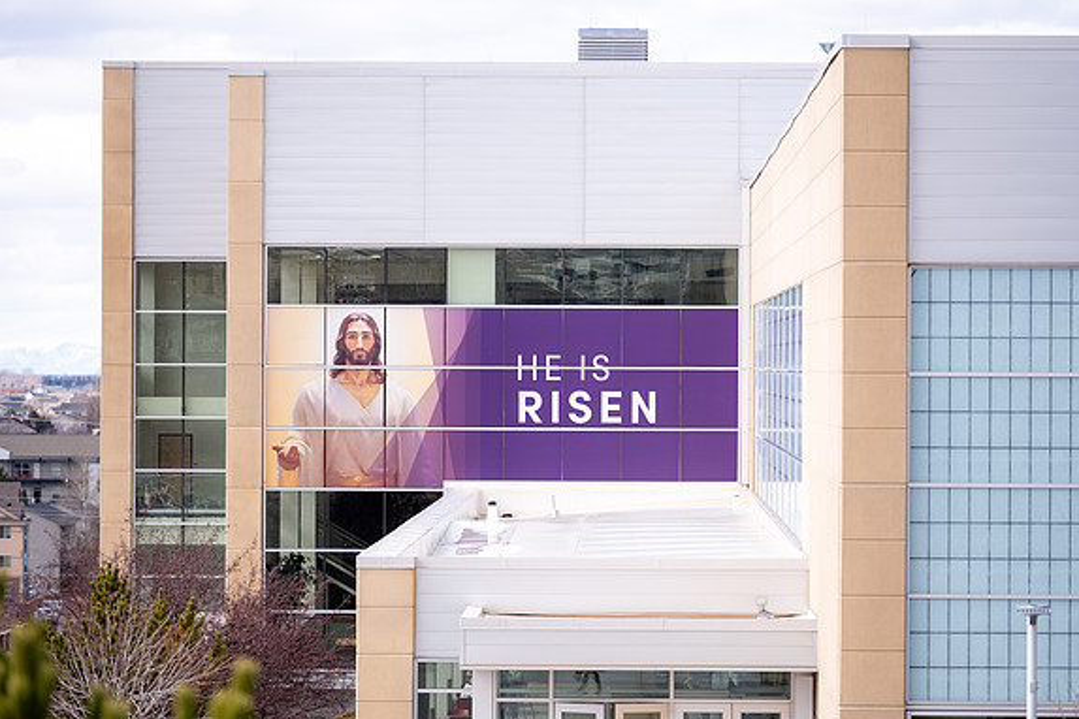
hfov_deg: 11.0
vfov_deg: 7.3
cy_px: 361
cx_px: 544
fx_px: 5604
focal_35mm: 187
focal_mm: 185
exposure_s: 1/1000
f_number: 2.8
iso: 100
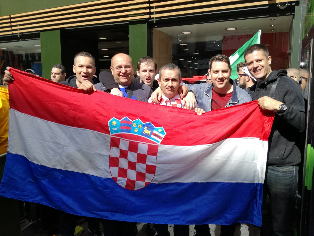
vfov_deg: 51.4
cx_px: 157
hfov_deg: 65.3
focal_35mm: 27
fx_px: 245
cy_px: 118
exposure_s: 1/870
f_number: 2
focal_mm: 3.79
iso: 50
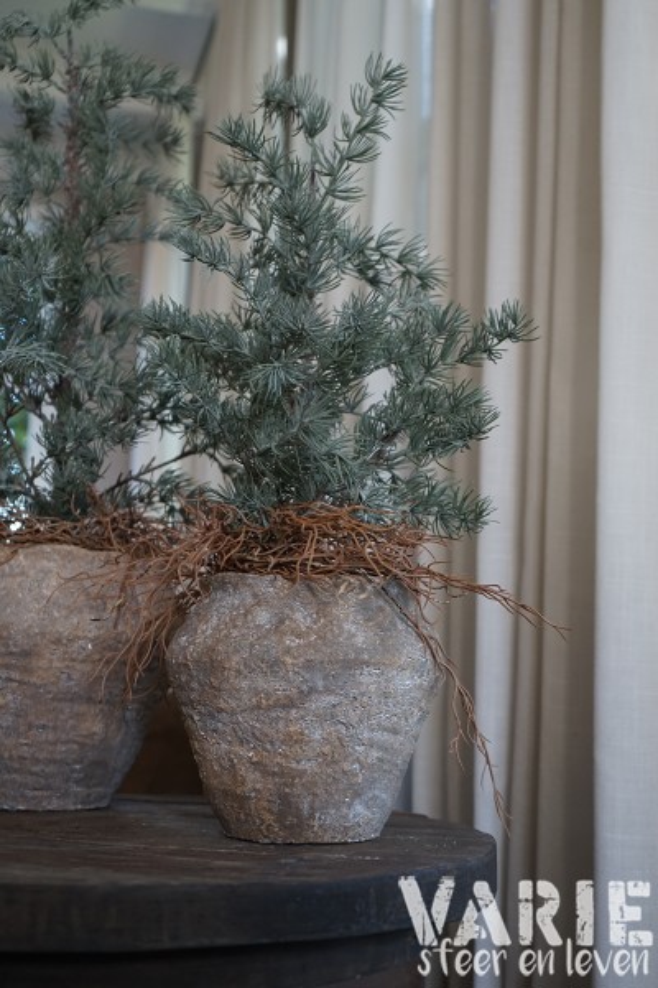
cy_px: 494
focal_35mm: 41
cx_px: 329
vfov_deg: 47.4
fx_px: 1124
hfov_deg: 32.6
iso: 1250
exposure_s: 1/160
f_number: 4.5
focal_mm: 41
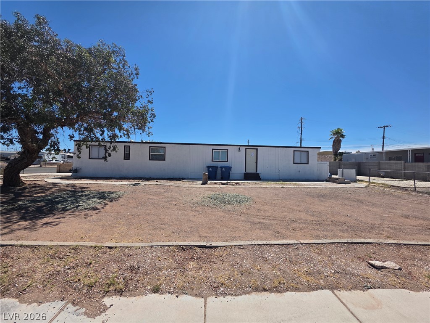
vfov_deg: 89.9
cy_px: 162
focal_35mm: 13
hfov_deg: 106.2
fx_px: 161
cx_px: 215
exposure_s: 1/3264
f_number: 1.9
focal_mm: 2.2
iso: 40
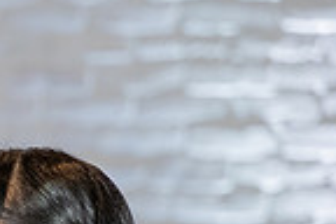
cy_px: 439
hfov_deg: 3.5
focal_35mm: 588
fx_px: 5488
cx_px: -440
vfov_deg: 2.3
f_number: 3.5
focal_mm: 115
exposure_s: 1/125
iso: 1600
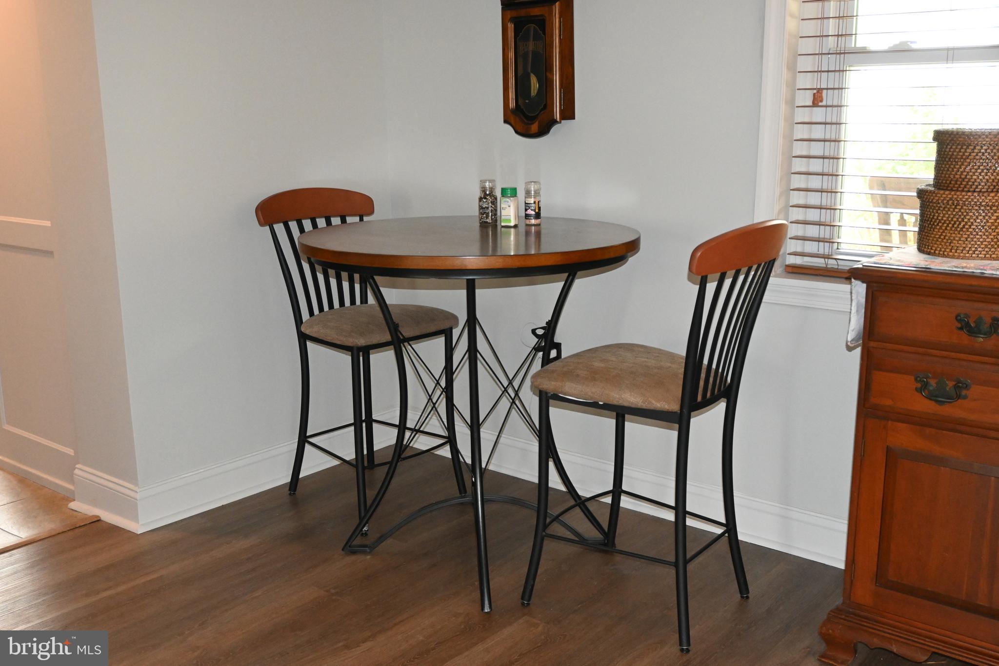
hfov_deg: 53.1
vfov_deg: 36.9
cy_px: 333
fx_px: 999
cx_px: 500
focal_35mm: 36
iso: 2800
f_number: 4.2
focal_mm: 24
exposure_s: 1/60
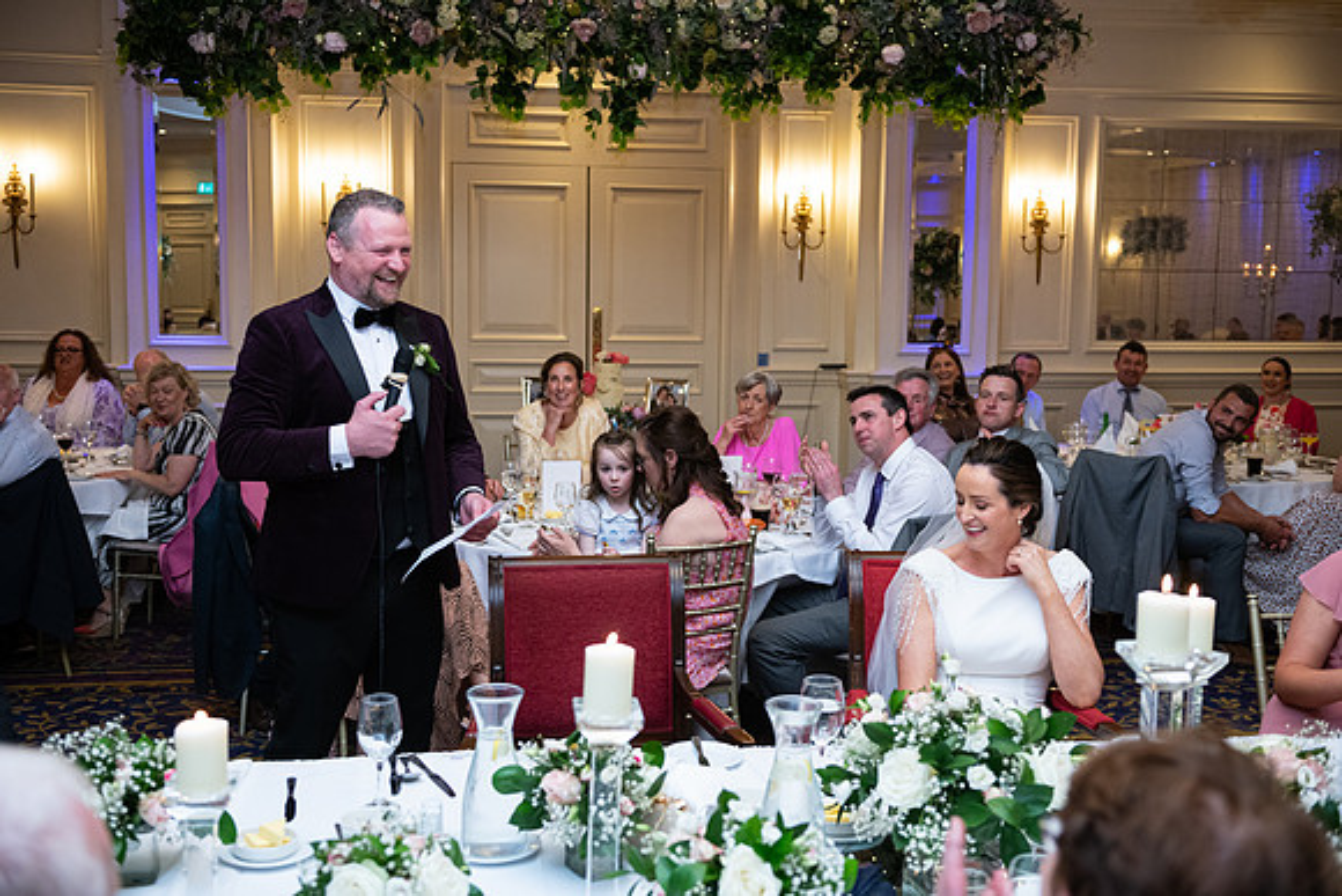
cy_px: 448
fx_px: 1491
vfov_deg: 33.4
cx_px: 671
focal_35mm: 40
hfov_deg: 48.4
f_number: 3.5
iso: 800
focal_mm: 40
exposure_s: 1/160
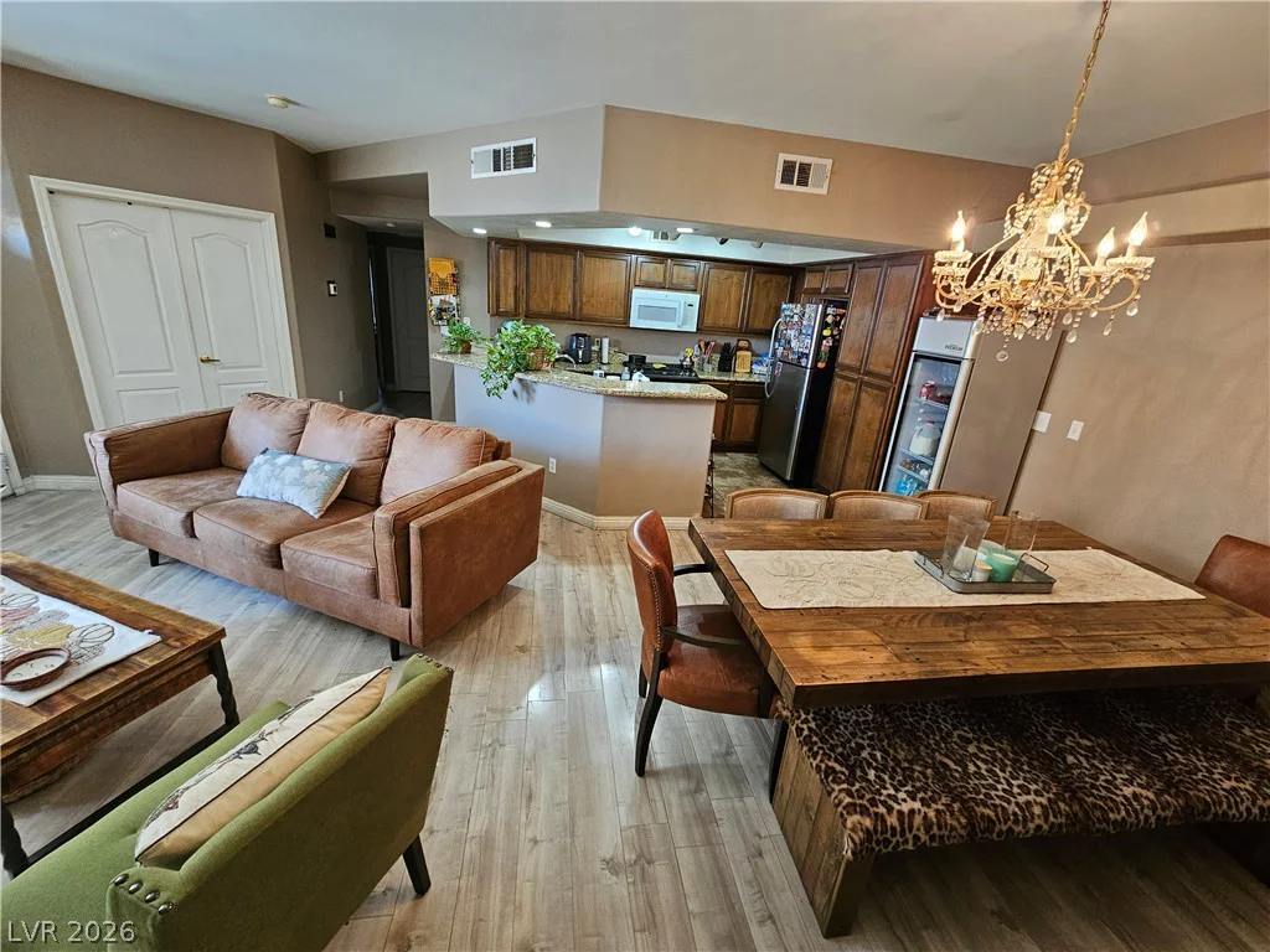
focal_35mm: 13
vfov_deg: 89.9
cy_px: 476
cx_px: 635
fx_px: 477
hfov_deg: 106.2
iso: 320
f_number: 2.2
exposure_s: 1/40
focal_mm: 2.2
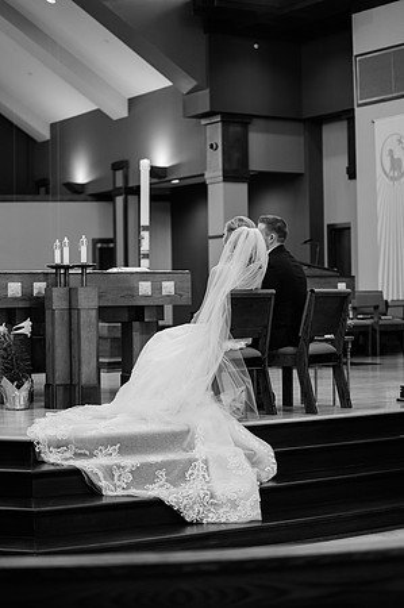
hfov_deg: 19.4
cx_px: 202
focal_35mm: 70
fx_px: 1181
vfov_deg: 28.9
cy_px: 304
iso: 1000
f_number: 2.8
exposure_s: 1/250
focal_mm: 70
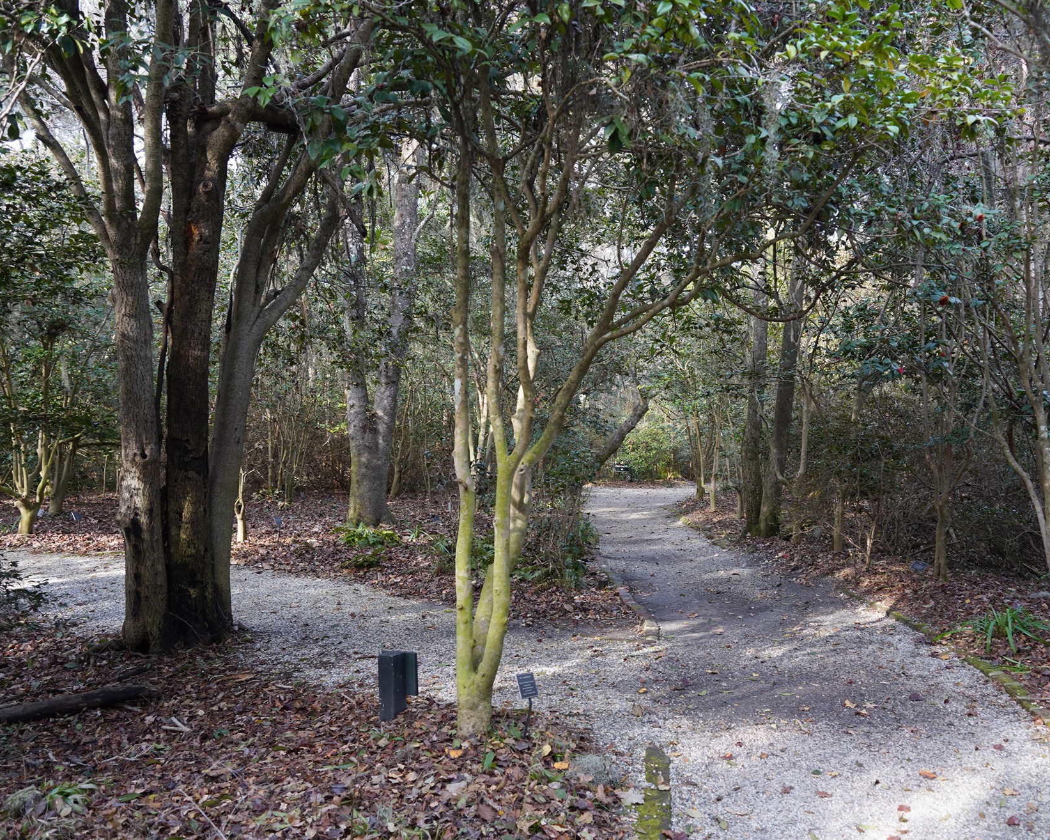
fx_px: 994
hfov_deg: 55.2
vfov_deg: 45.8
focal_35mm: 32
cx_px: 632
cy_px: 420
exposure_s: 1/100
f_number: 5
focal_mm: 28
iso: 400
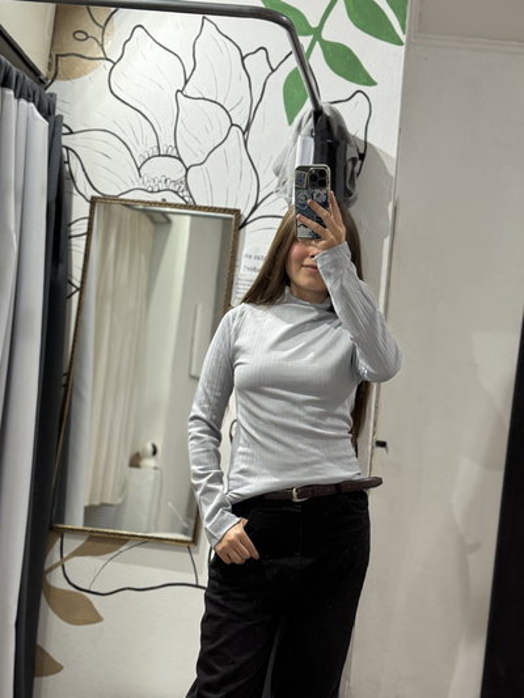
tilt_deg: -26.2
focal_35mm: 48
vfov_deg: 39.6
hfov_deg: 30.3
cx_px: 262
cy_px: 349
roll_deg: -2.9
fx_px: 968
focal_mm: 6.76
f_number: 1.78
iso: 200
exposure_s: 1/50
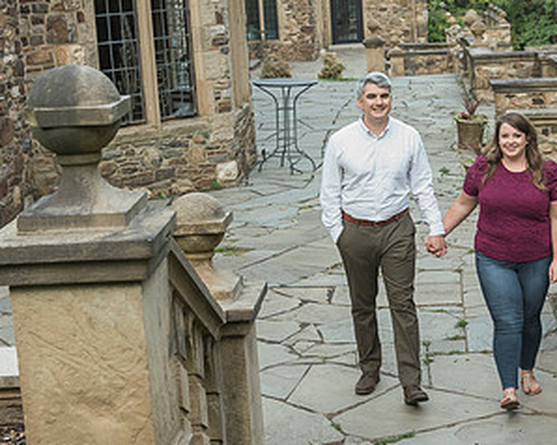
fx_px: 1318
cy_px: 190
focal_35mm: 80
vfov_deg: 19.1
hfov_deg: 23.7
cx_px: 407
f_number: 4
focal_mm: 42
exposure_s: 1/200
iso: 1600
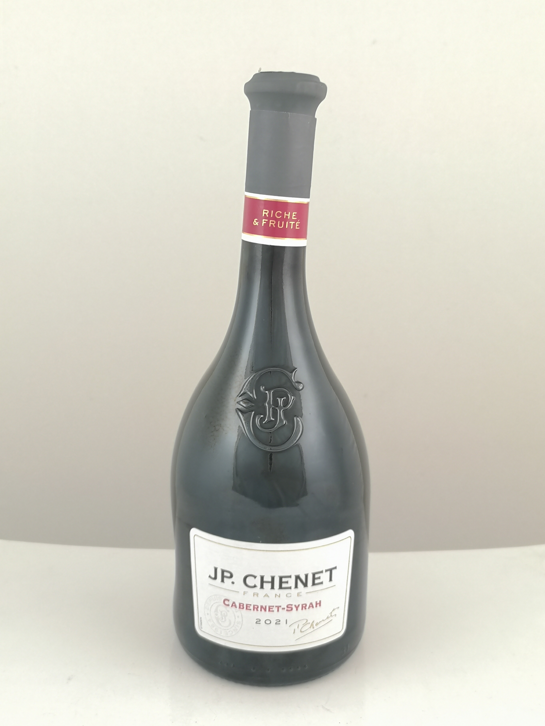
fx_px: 735
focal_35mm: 35
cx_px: 272
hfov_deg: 40.7
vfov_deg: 52.6
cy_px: 363
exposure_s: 1/30
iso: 50
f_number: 1.8
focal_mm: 5.58
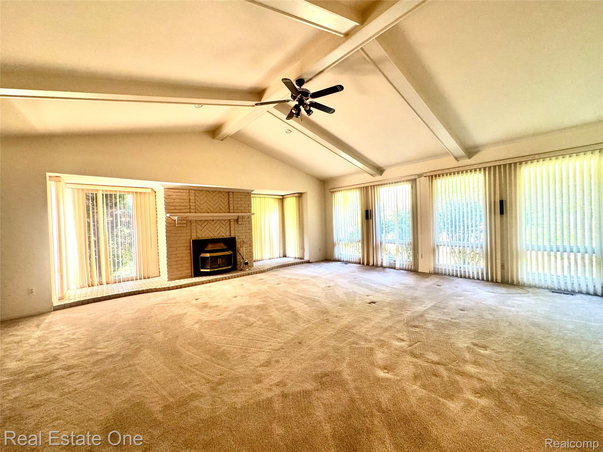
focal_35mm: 14
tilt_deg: -0.9
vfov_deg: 85.7
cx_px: 302
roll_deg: +1.1
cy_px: 226
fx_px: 244
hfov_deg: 102.1
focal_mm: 2.22
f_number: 2.2
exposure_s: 1/60
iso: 200
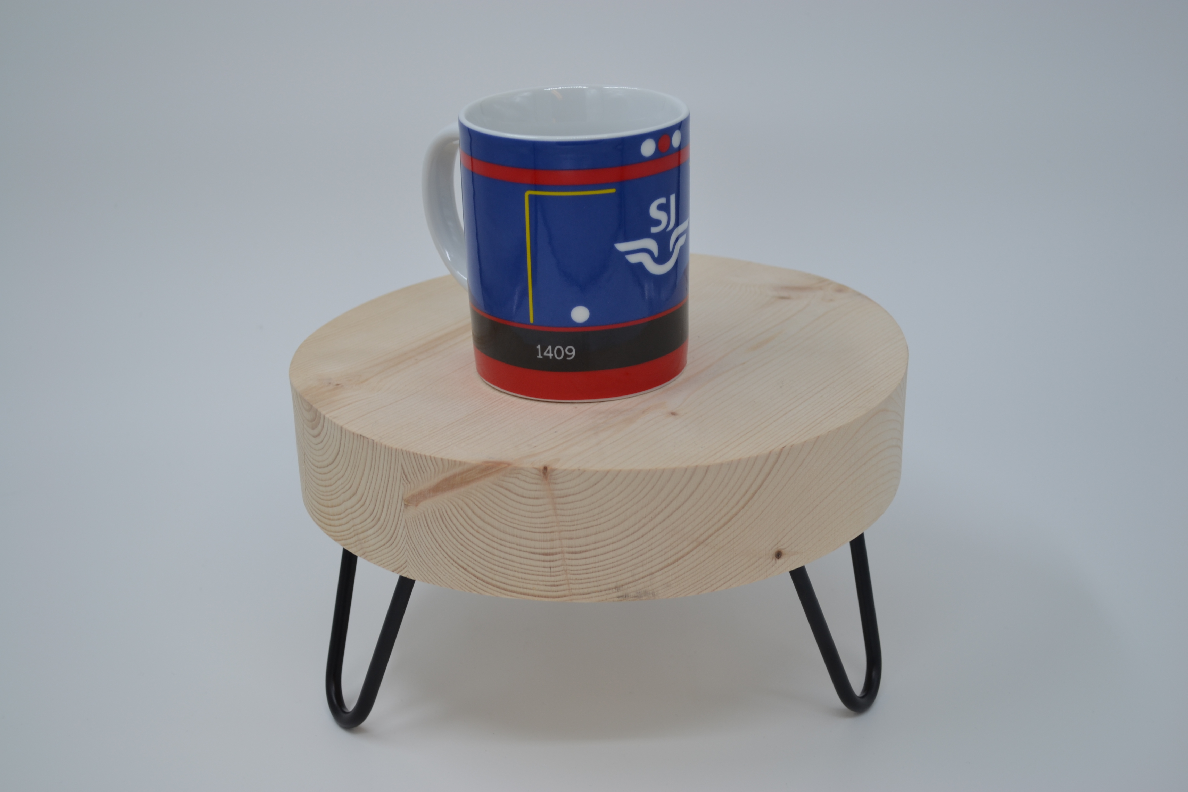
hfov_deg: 35.1
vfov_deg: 23.8
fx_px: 1881
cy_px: 396
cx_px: 594
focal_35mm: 57
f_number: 5.6
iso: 100
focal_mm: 38
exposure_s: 1/125
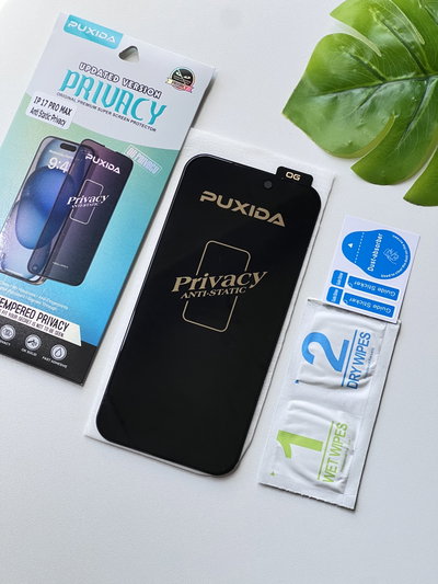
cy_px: 292
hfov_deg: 19.1
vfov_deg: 25.3
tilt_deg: -75.5
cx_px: 219
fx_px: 1299
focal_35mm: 77
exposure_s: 1/70
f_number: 2.8
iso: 200
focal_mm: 9
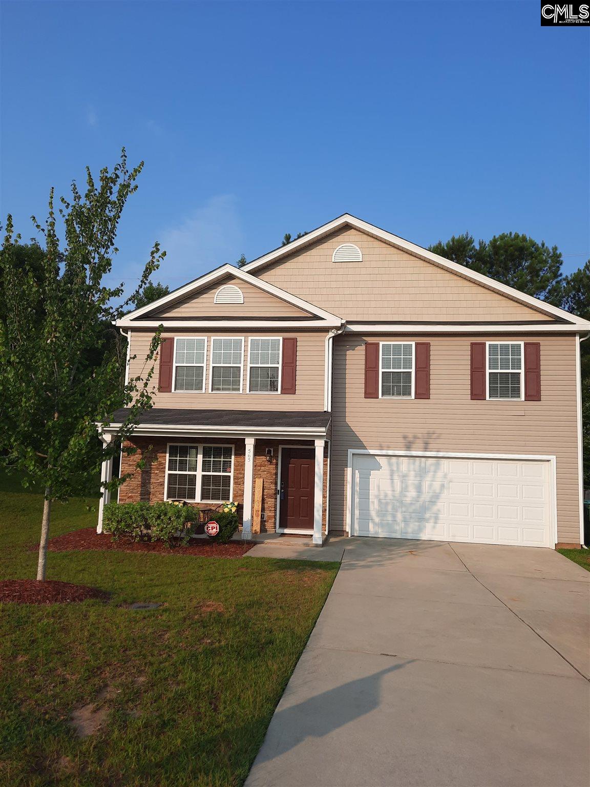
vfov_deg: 69.4
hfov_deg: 54.9
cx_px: 295
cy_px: 394
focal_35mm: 25
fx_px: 568
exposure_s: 1/901
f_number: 2
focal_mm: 4.6
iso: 32
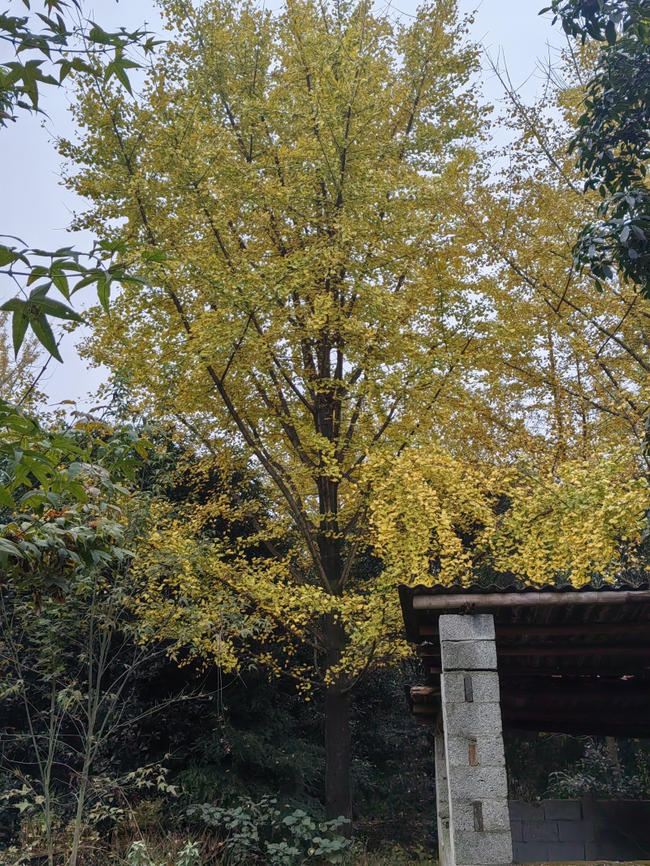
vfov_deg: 54.0
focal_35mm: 34
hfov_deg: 41.8
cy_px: 433
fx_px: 851
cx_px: 325
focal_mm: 5.52
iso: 50
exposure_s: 1/954
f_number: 1.9
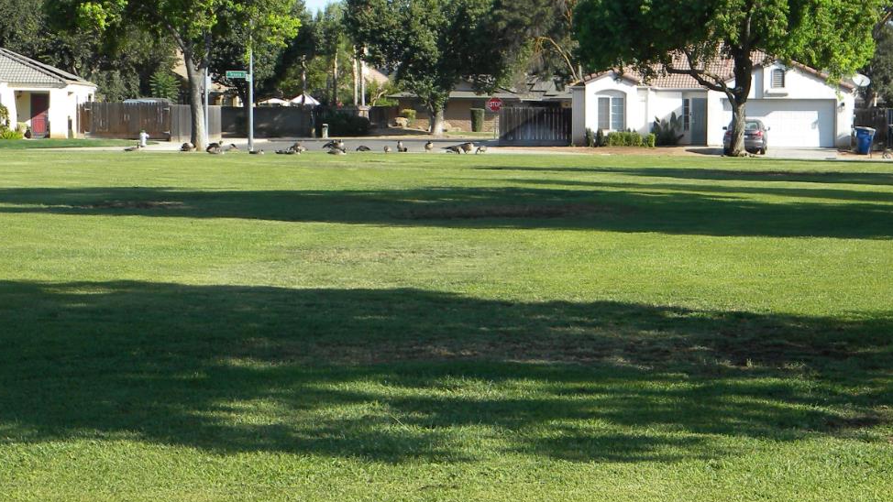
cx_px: 666
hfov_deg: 22.5
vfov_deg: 12.9
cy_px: 222
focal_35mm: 94
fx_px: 2226
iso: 80
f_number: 4.1
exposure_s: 1/387
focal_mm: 10.1
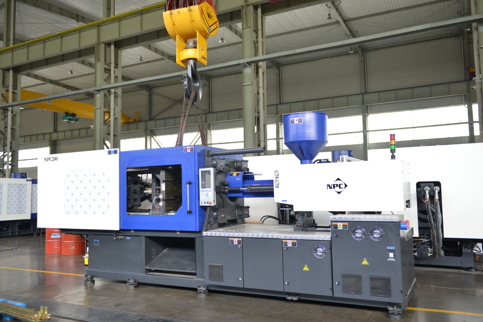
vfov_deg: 41.1
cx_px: 242
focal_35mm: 32
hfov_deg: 58.7
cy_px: 161
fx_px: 429
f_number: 2.8
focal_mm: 32
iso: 160
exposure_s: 1/30
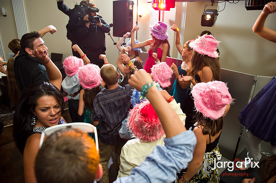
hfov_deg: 73.8
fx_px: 184
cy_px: 92
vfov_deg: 53.1
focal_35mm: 24
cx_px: 138
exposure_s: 1/125
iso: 1600
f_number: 3.2
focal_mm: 24
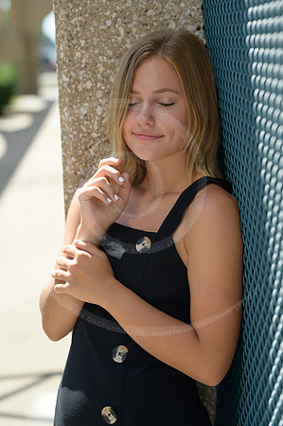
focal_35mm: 85
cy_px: 213
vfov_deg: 23.9
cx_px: 142
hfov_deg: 16.0
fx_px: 1005
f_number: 3.2
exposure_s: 1/800
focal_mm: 85
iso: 160
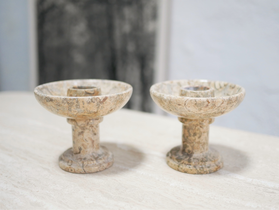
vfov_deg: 36.0
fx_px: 323
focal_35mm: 40
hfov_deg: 46.8
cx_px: 140
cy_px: 105
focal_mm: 20
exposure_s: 1/60
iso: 640
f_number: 1.7
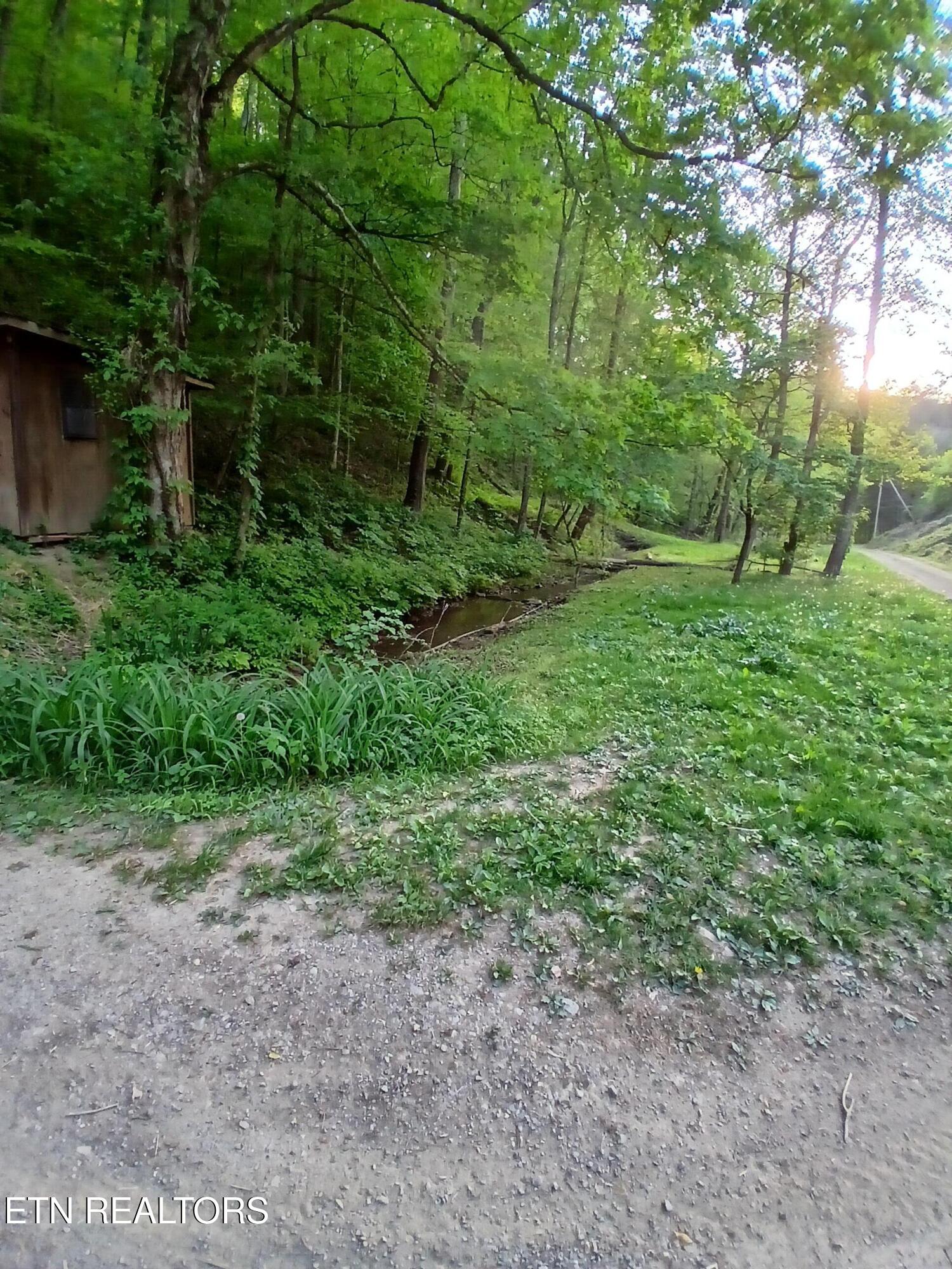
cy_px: 634
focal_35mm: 17
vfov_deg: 91.0
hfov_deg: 74.7
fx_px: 623
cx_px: 476
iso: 100
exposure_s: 1/60
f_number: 2.2
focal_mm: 1.4
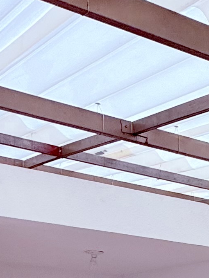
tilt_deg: -10.6
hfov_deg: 16.3
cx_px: 309
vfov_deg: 18.6
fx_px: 668
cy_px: 495
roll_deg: -0.5
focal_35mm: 83
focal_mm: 2.22
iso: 50
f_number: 2.2
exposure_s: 1/170
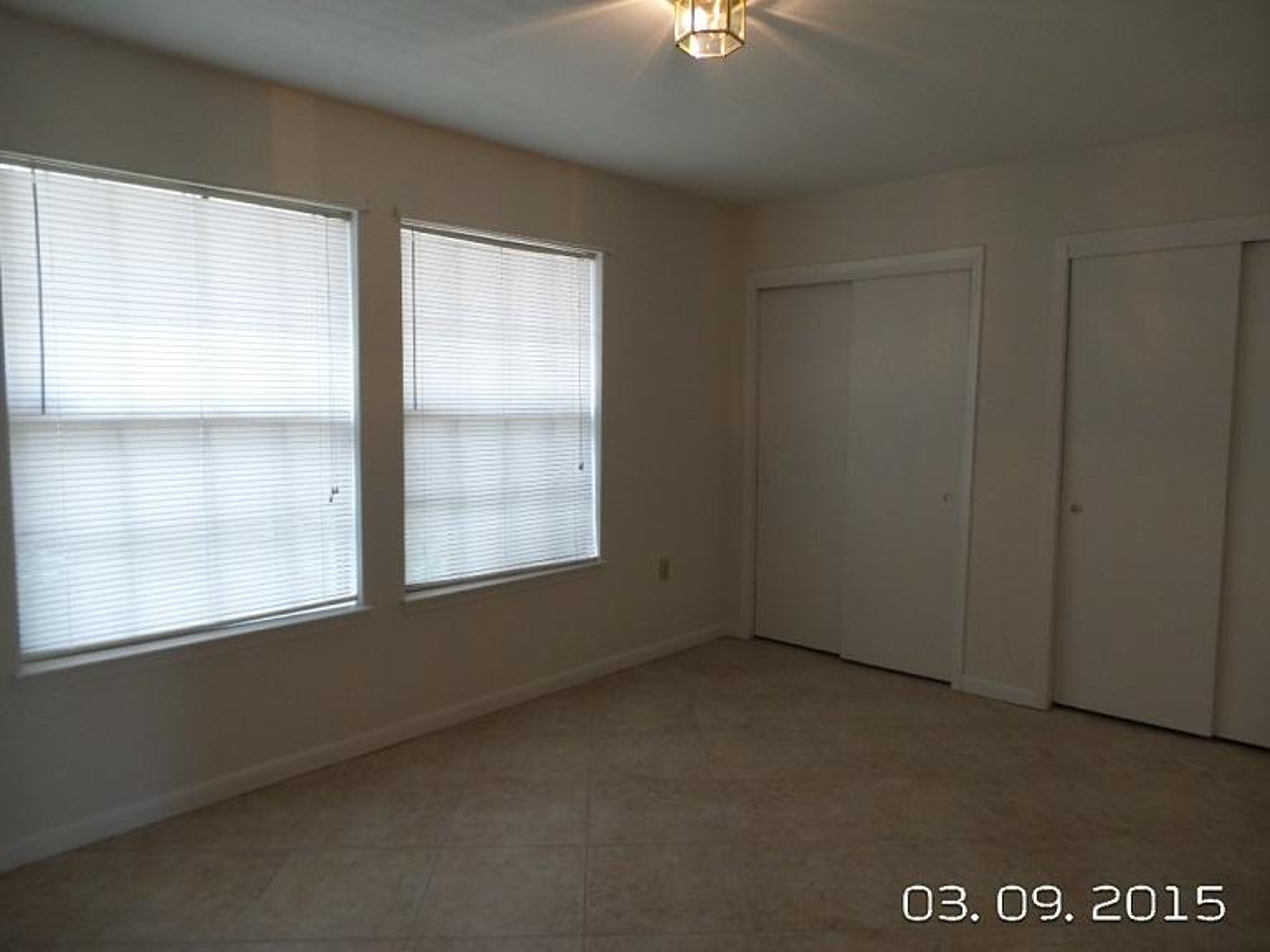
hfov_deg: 73.9
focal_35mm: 23
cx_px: 635
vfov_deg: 58.9
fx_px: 844
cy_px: 476
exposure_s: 1/30
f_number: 2.8
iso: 200
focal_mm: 4.1
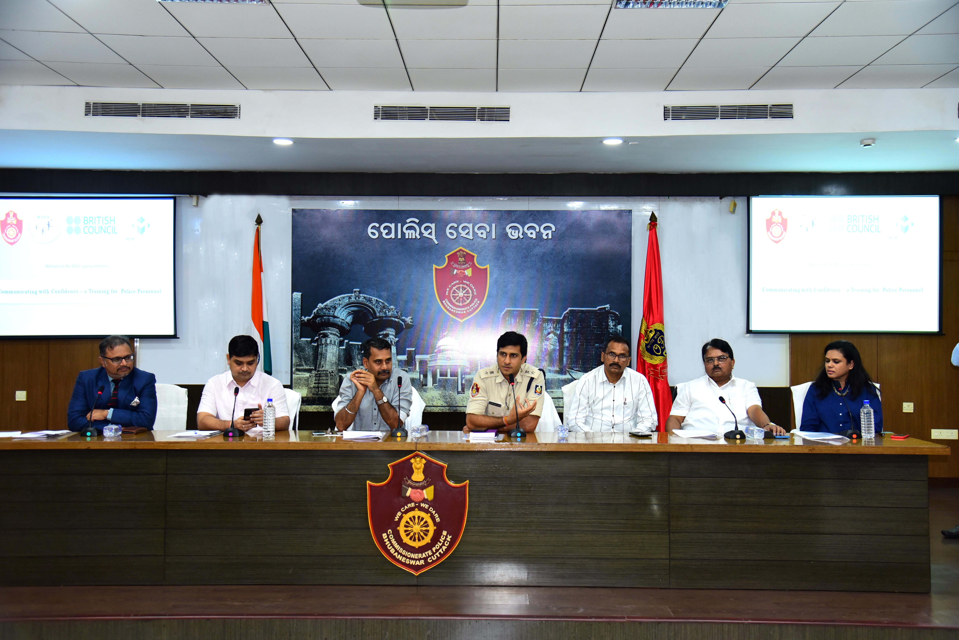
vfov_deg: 37.9
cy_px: 320
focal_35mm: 35
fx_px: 933
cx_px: 480
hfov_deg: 54.4
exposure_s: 1/160
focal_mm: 35
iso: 1600
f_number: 4
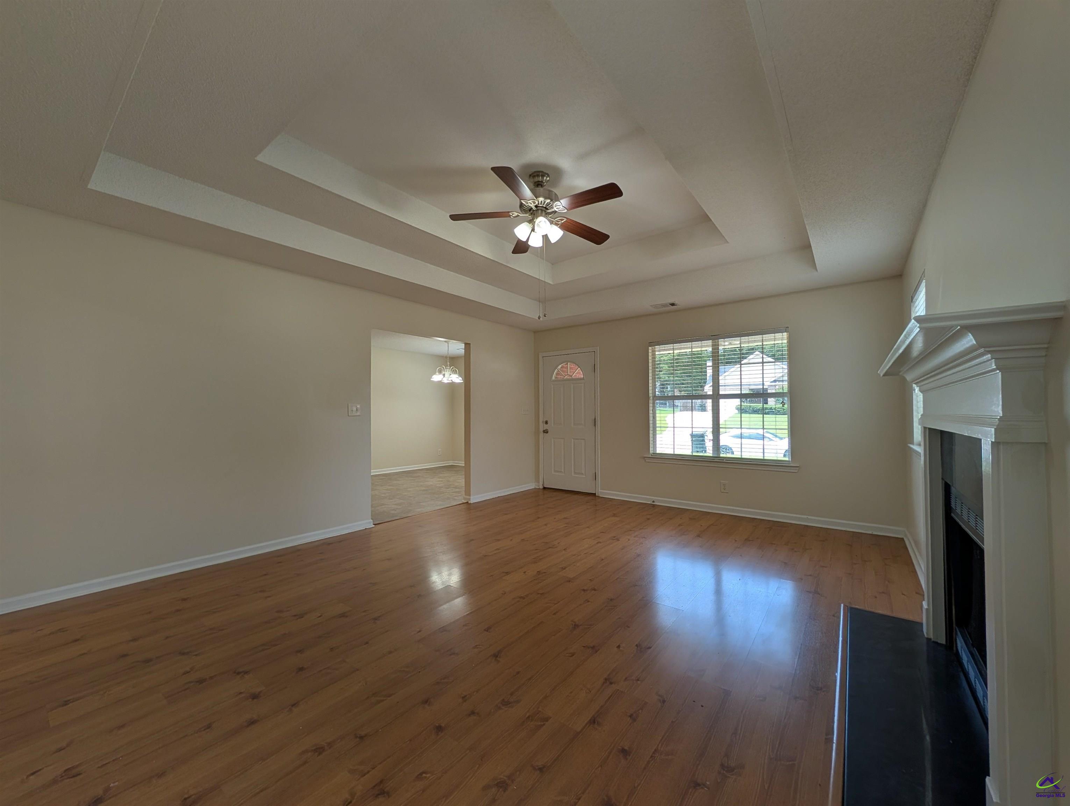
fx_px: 371
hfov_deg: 110.5
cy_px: 403
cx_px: 535
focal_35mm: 12
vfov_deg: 94.6
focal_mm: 2.02
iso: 52
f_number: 1.7
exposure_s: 1/186
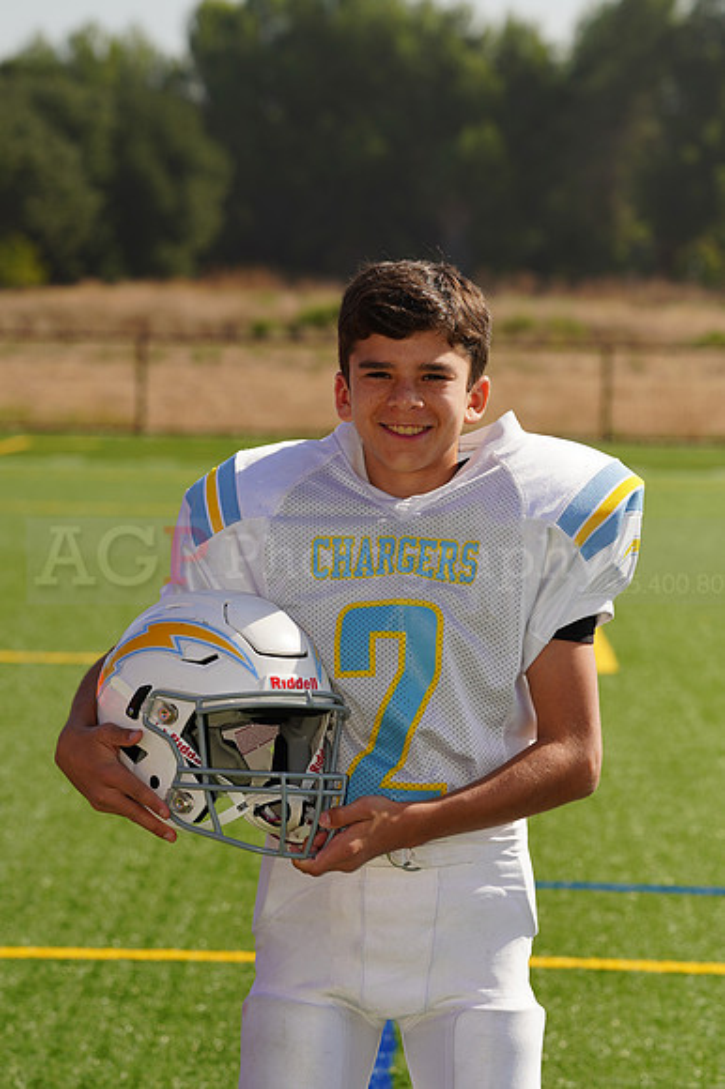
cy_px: 544
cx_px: 362
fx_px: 6048
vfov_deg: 10.3
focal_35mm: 200
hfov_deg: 6.9
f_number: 10
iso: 100
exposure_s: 1/250
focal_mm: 200
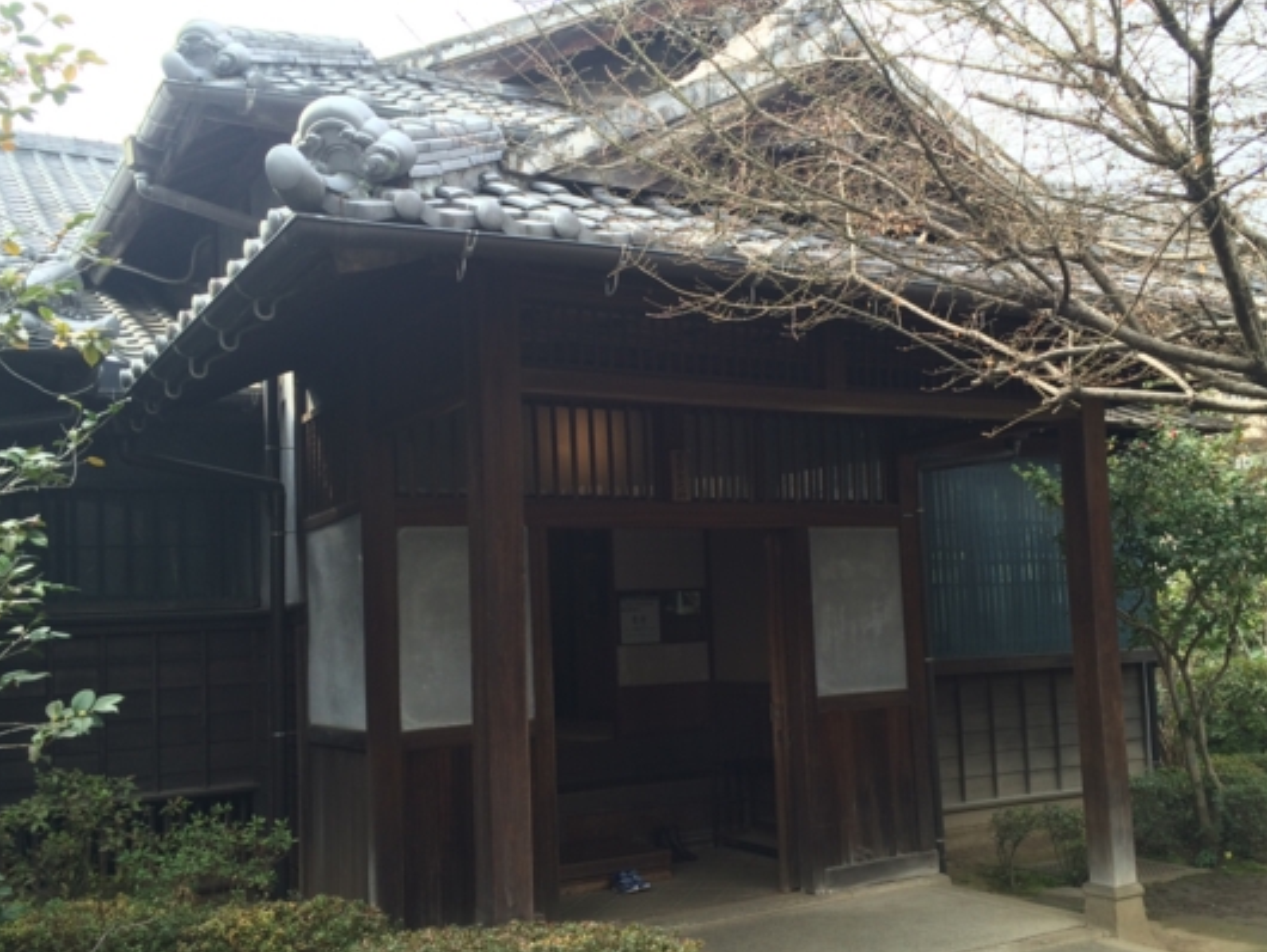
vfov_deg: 40.7
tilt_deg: +4.4
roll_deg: +2.2
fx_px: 1282
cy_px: 533
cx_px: 669
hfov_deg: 52.6
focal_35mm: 35
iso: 32
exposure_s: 1/219
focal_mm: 4.15
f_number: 2.2
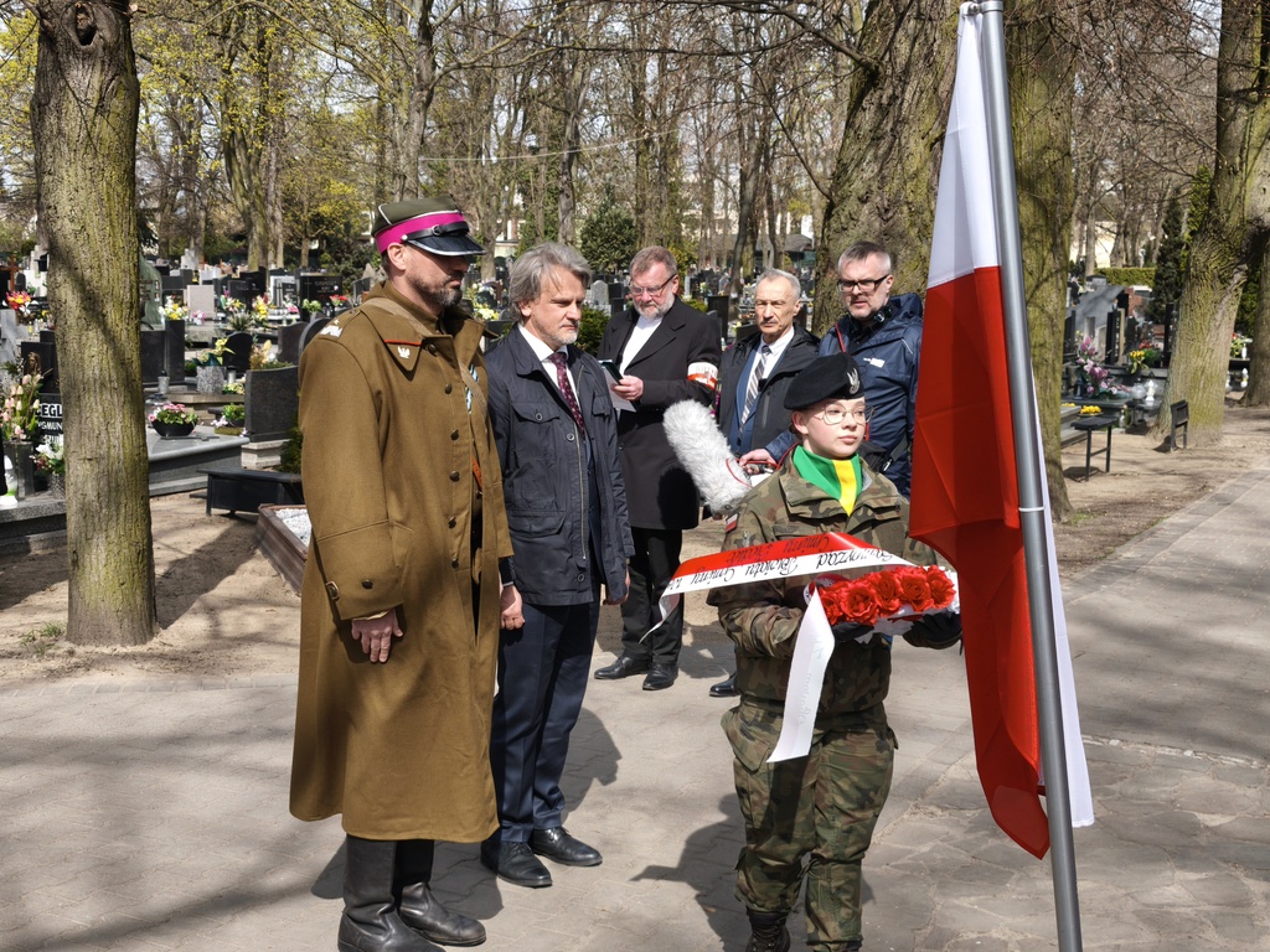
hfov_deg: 41.2
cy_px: 476
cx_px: 635
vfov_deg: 31.5
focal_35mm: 46
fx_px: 1688
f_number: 1.6
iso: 50
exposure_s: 1/1332
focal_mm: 6.57
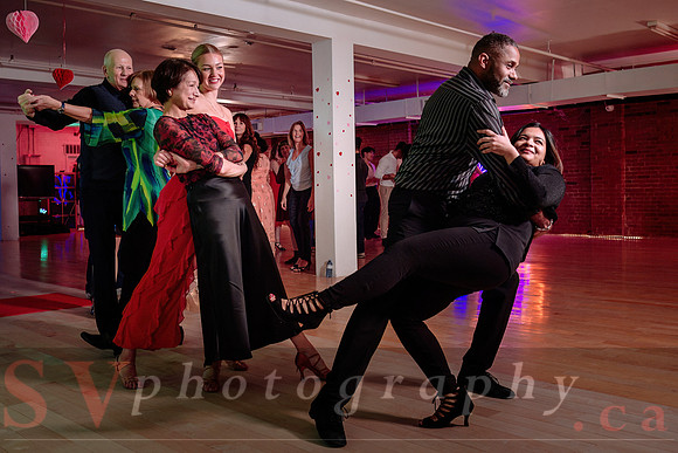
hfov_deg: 49.2
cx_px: 315
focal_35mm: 39
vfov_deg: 34.0
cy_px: 211
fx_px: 739
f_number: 3.5
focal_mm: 31
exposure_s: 1/80
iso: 800
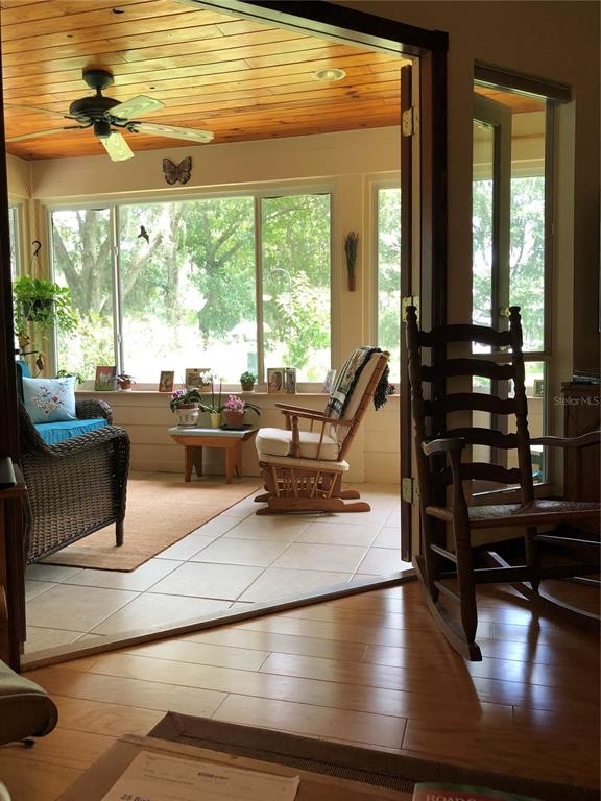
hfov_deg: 49.7
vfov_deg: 63.4
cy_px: 400
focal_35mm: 28
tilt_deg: -4.8
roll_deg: +1.1
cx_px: 300
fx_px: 648
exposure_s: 1/30
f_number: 1.8
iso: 32
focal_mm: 4
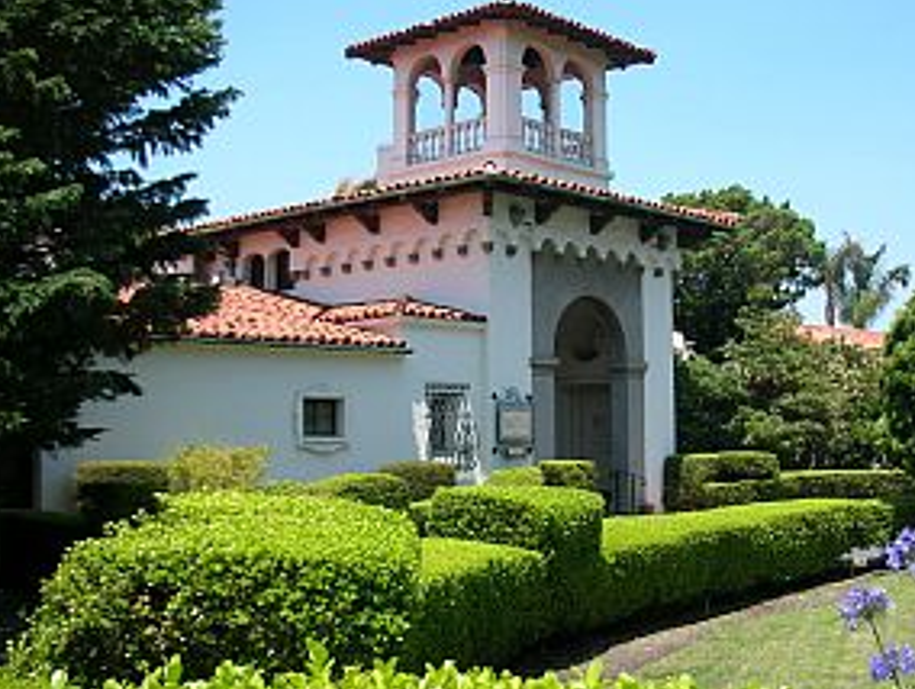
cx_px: 602
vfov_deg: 30.3
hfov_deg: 39.2
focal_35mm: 48
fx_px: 1271
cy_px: 365
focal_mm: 5.8
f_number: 8.5
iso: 50
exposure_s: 1/61.3
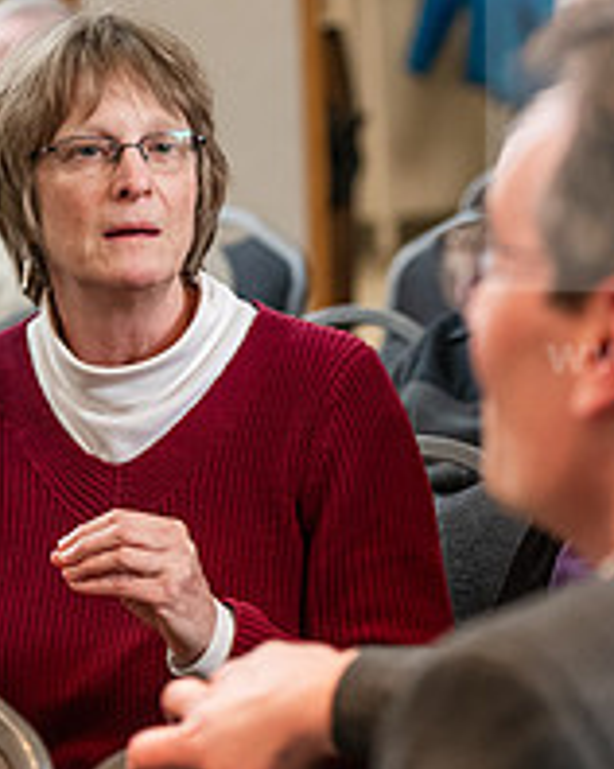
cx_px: 369
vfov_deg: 8.3
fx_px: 5324
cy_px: 437
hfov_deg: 6.6
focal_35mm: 234
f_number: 3.5
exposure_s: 1/200
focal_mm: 85
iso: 1250
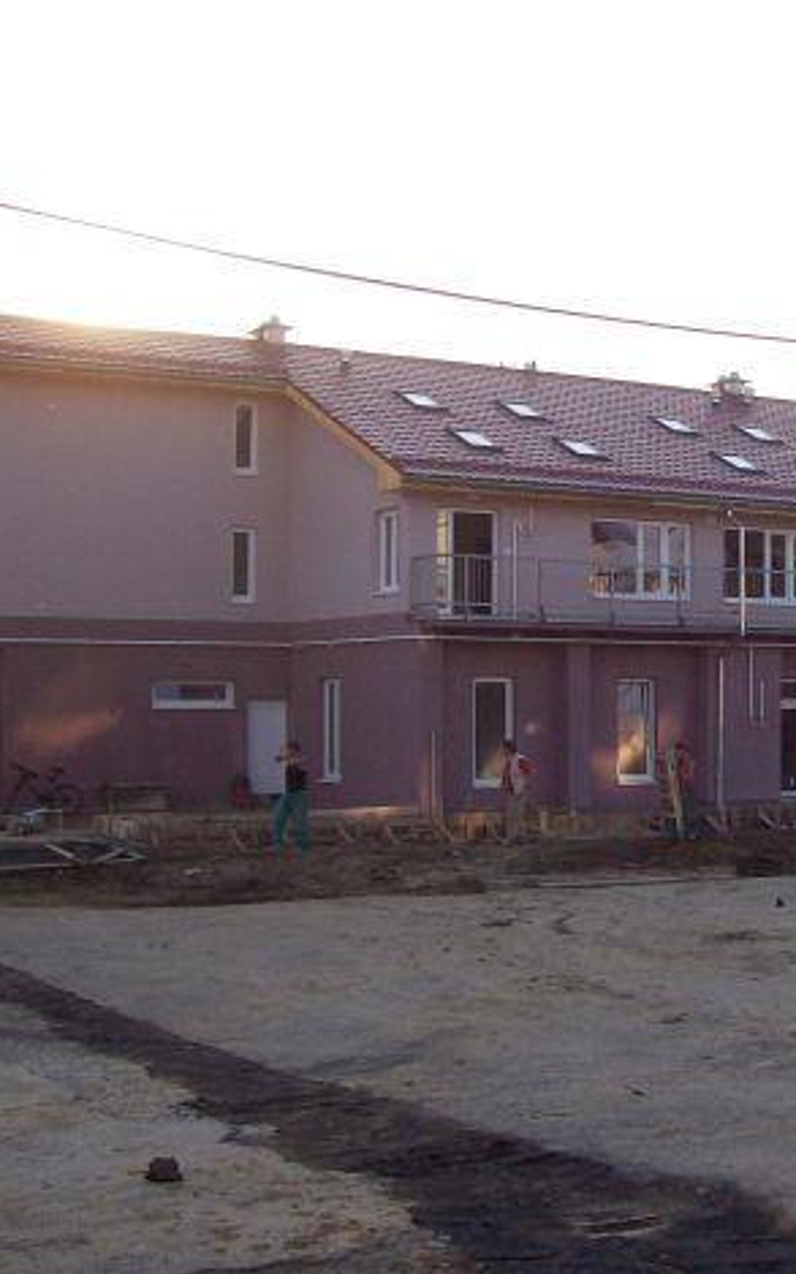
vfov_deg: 38.9
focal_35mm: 52
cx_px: 780
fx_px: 1805
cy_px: 642
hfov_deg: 23.9
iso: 80
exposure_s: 1/766
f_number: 2.7
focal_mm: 6
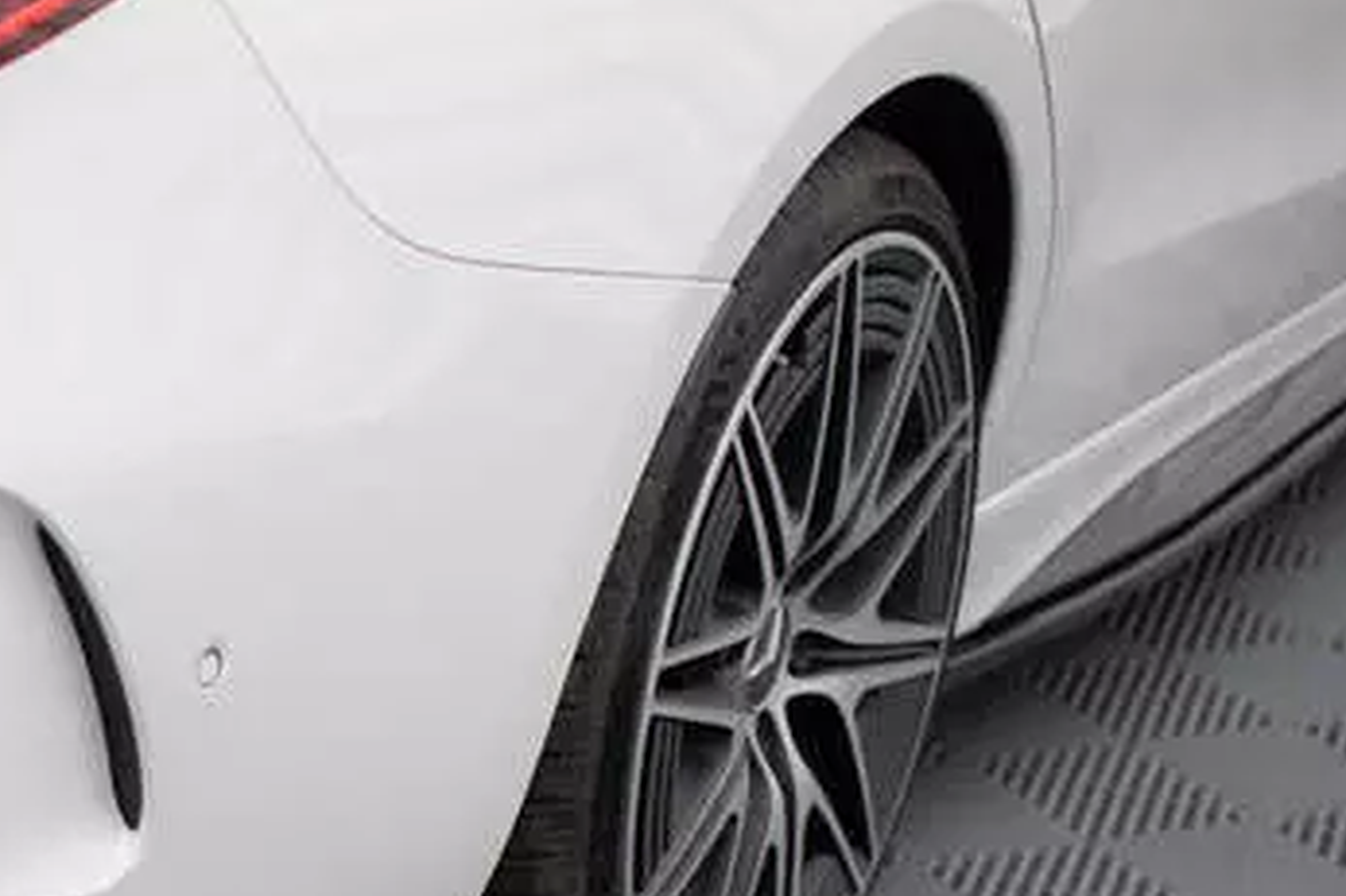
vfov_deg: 13.2
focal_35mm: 101
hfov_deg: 18.9
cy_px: 1069
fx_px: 3774
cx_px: -341
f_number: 2.5
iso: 500
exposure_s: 1/160
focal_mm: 35
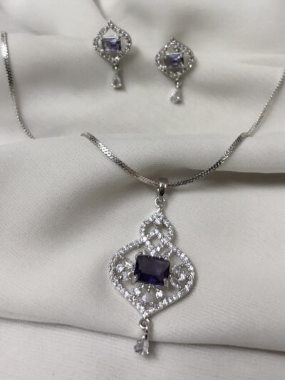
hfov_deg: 53.1
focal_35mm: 26
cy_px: 190
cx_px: 142
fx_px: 285
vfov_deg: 67.3
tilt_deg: -47.3
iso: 400
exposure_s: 1/50
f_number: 1.6
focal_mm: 5.96
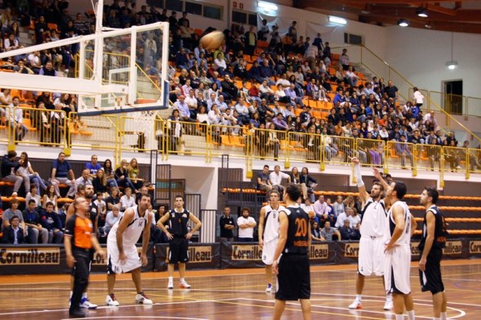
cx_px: 240
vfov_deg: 17.5
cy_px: 160
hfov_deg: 26.0
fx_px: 1042
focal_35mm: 78
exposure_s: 1/20
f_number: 5.6
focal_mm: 52
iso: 800
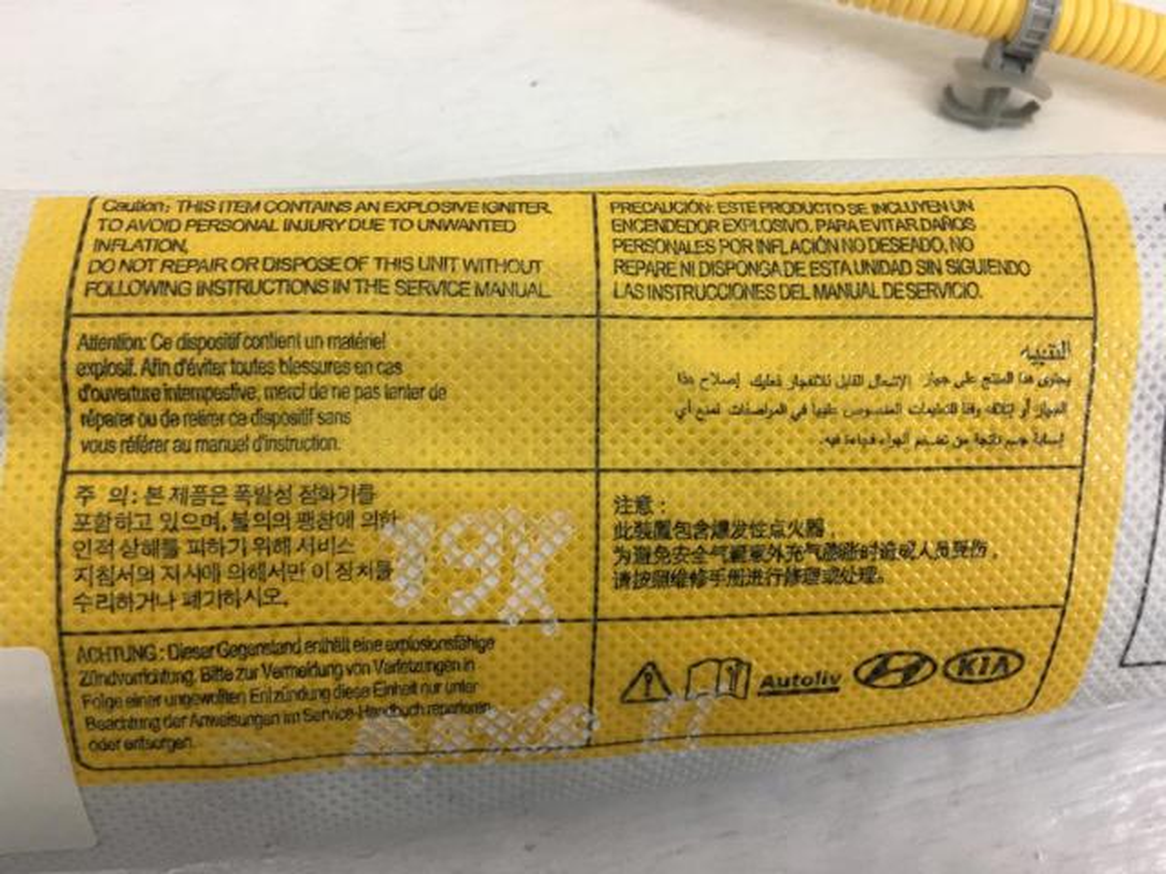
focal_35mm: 29
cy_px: 437
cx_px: 583
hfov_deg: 61.7
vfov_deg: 48.2
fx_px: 977
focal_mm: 4.15
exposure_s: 1/50
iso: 25
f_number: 2.2
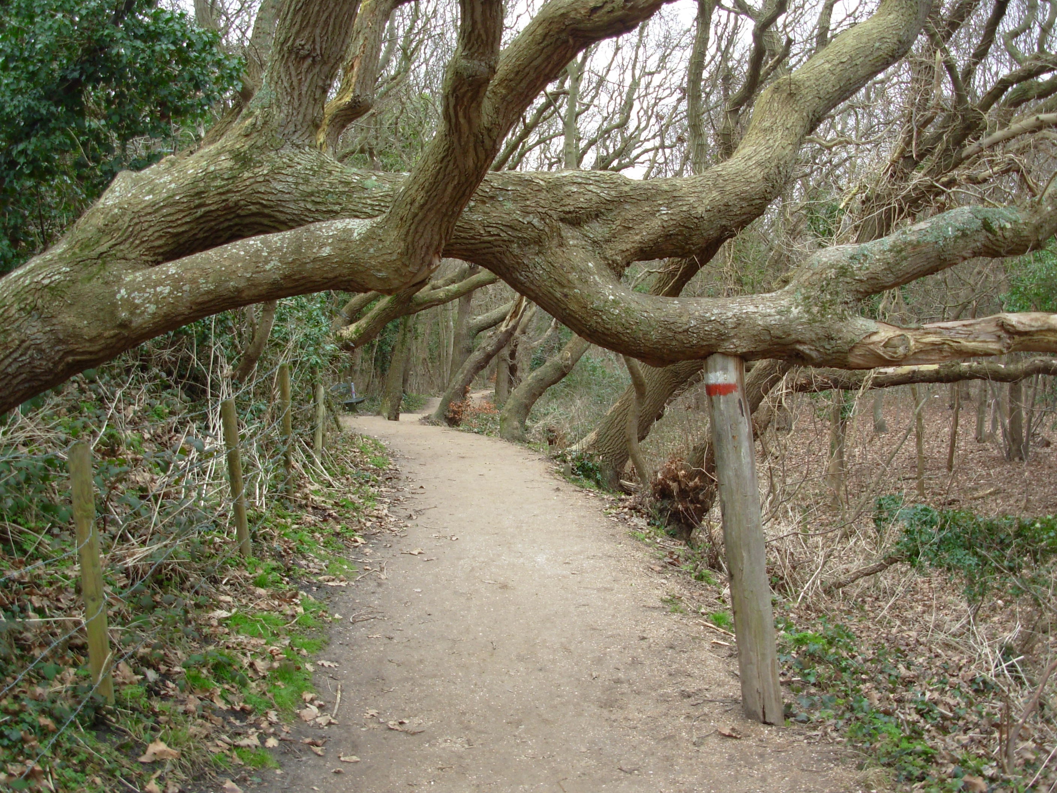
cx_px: 528
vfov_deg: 37.7
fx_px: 1160
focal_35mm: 38
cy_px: 396
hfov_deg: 49.0
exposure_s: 1/67.8
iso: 50
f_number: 2.9
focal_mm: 6.3
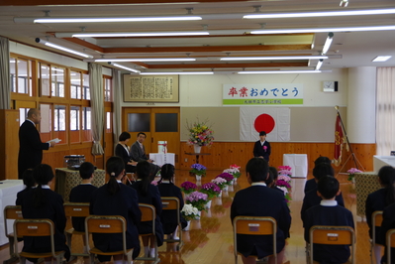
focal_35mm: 54
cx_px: 198
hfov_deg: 36.9
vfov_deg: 25.1
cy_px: 132
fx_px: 592
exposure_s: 1/80
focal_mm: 36
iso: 400
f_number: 4.5
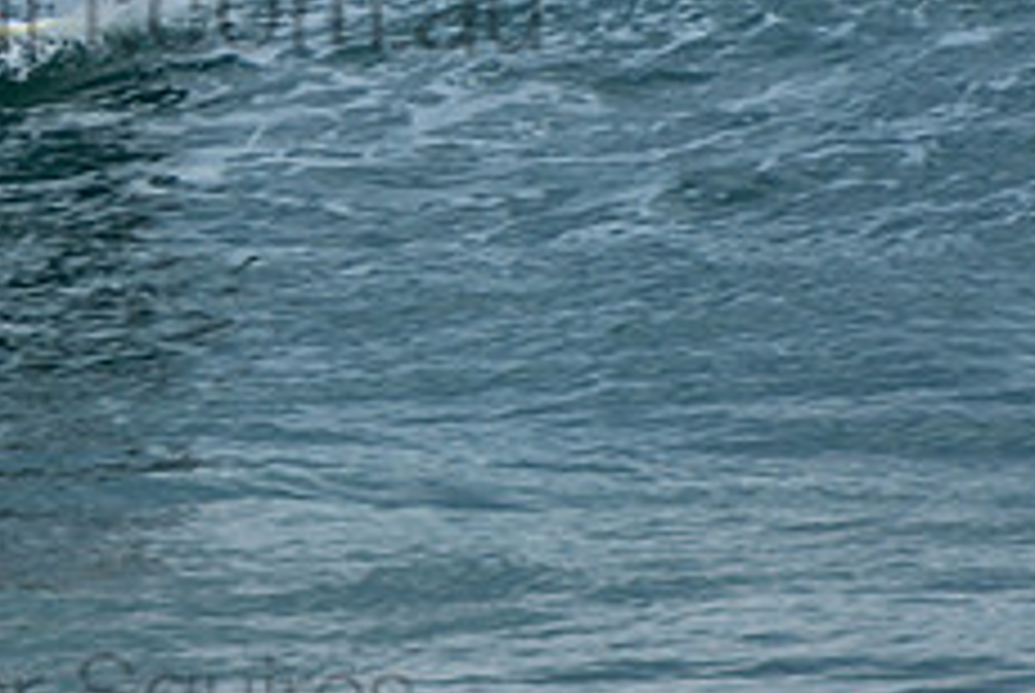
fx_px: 43496
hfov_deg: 1.4
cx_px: 68
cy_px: -52
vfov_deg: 0.9
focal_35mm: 1511
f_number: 5.6
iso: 280
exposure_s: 1/400
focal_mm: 400
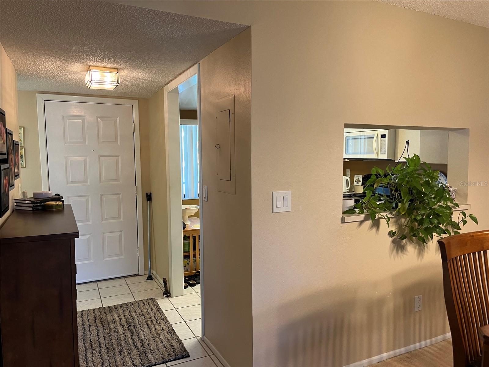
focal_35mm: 26
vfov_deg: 53.1
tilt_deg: -4.6
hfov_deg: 67.3
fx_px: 367
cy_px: 184
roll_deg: +0.1
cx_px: 244
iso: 125
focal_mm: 5.1
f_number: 1.6
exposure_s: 1/60
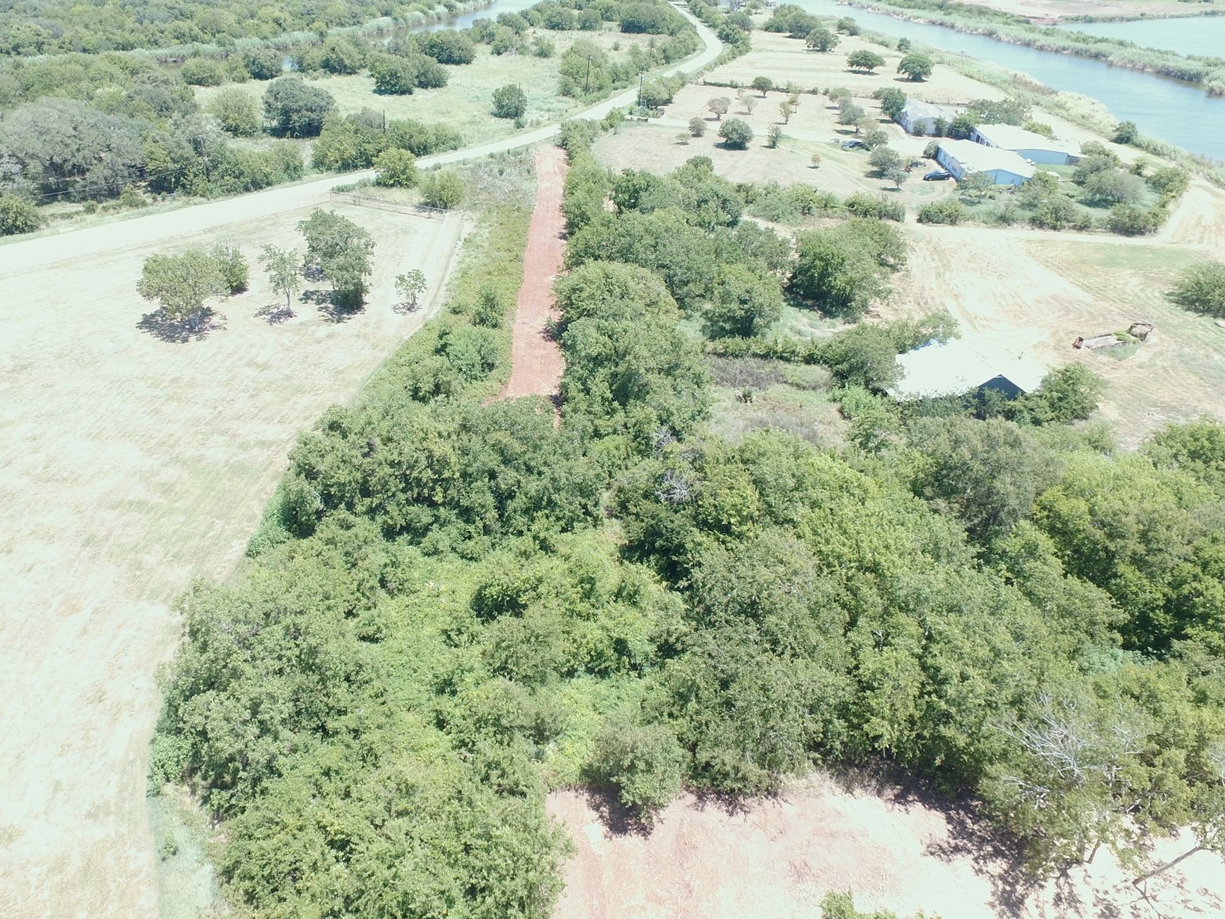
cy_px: 372
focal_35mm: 25
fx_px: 885
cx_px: 506
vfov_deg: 54.5
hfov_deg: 68.9
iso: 100
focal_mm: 3.61
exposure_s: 1/201
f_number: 2.8
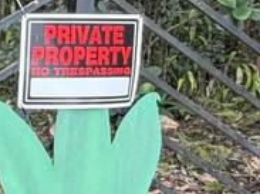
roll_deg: -0.8
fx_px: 736
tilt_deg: -8.7
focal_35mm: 98
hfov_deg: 18.1
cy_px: 126
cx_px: -117
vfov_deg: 15.1
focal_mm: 2.22
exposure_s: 1/121
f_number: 2.2
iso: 200
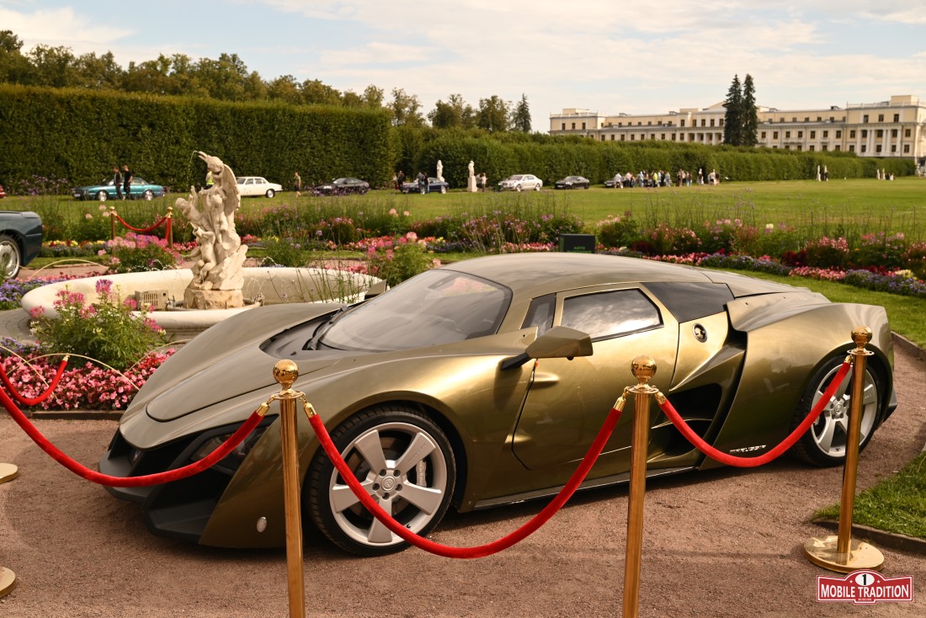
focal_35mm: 36
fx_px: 926
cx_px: 463
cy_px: 309
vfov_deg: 36.9
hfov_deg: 53.1
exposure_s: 1/250
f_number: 8
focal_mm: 36
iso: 160
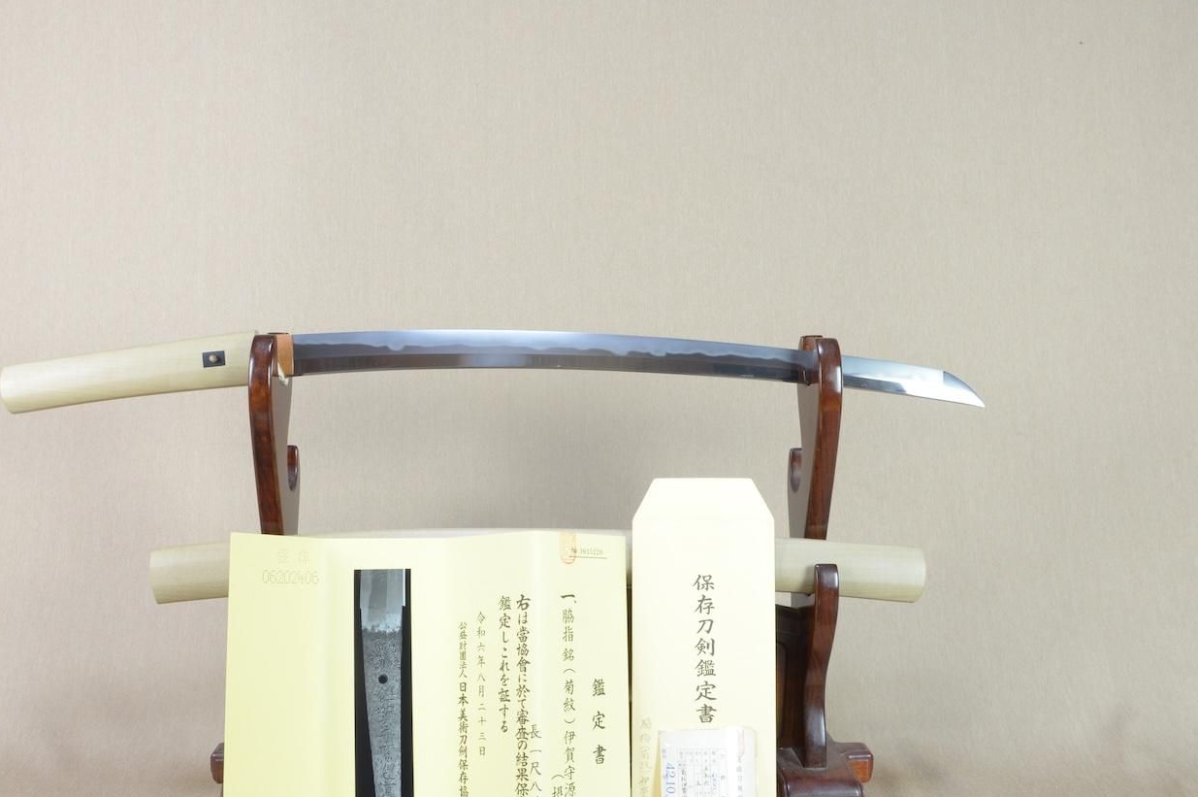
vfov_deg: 38.8
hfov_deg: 55.8
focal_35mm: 34
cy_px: 366
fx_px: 1130
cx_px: 546
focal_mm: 20
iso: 400
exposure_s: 1/2
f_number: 11
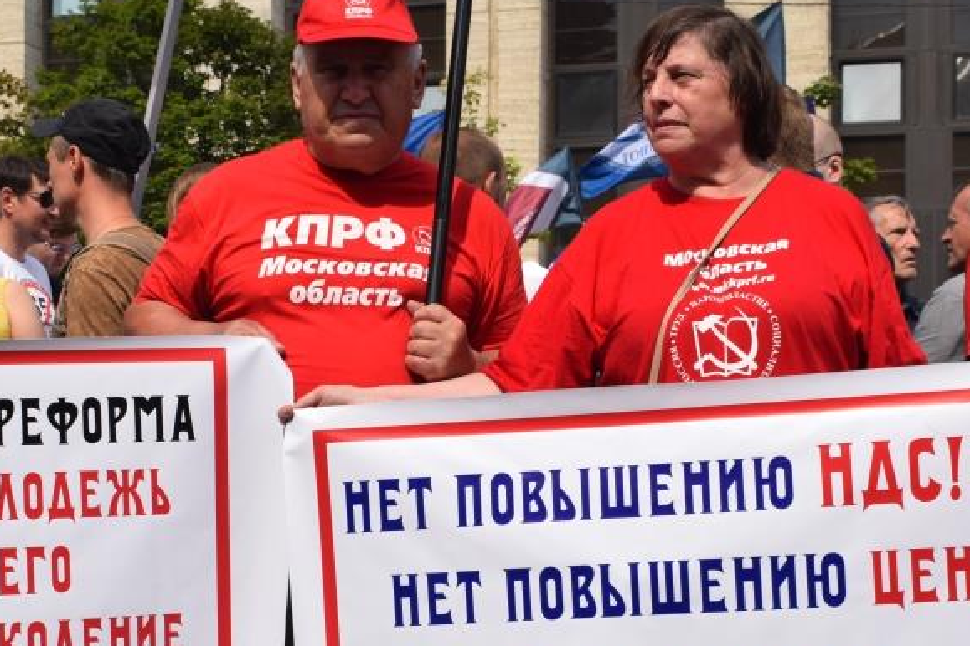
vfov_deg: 17.7
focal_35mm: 77
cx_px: 365
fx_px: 2071
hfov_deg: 26.3
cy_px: 468
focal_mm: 29
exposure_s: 1/500
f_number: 11
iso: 200
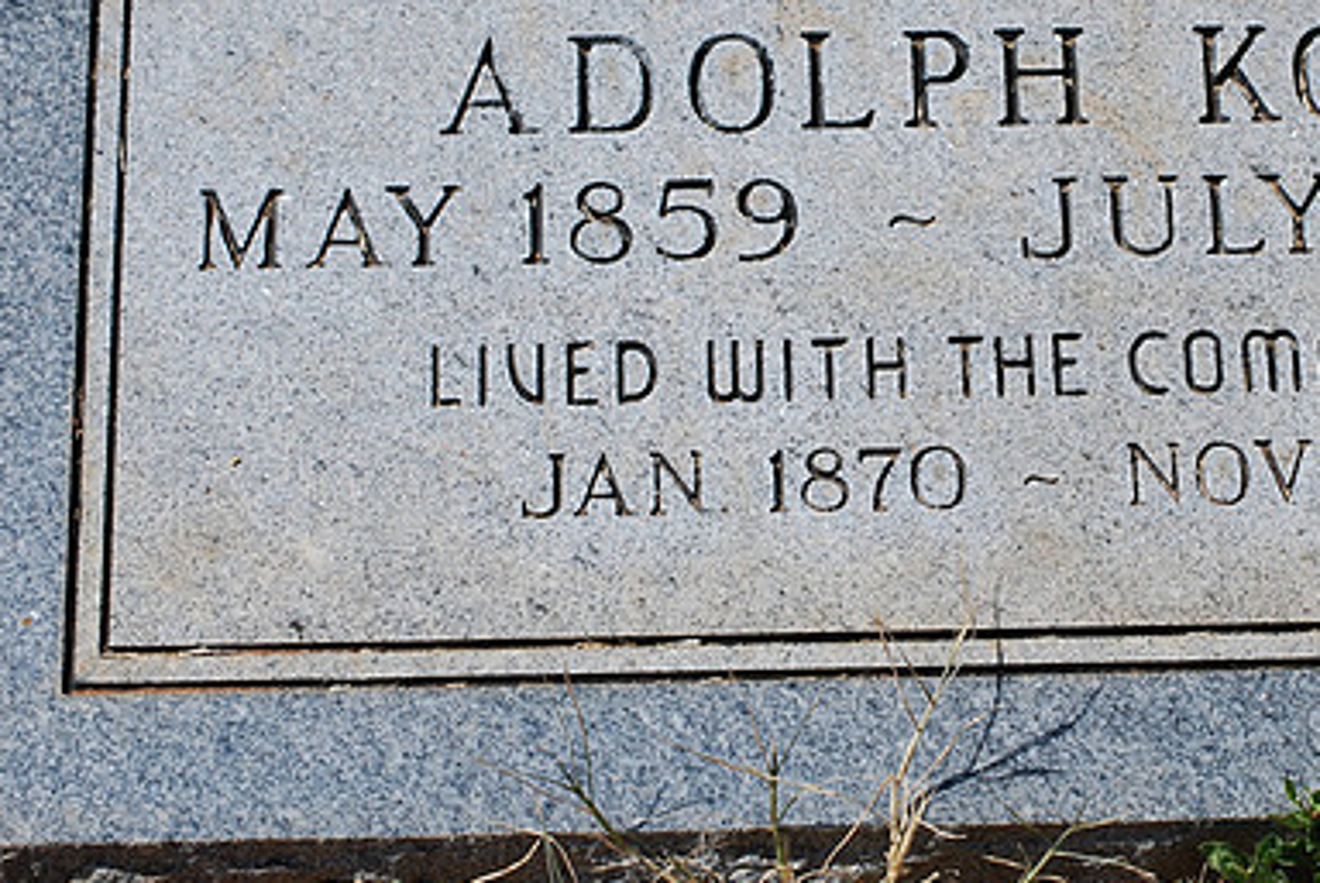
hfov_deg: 16.3
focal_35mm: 125
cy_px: 337
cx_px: 973
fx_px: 4580
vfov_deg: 11.0
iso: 100
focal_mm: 55
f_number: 8
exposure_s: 1/320
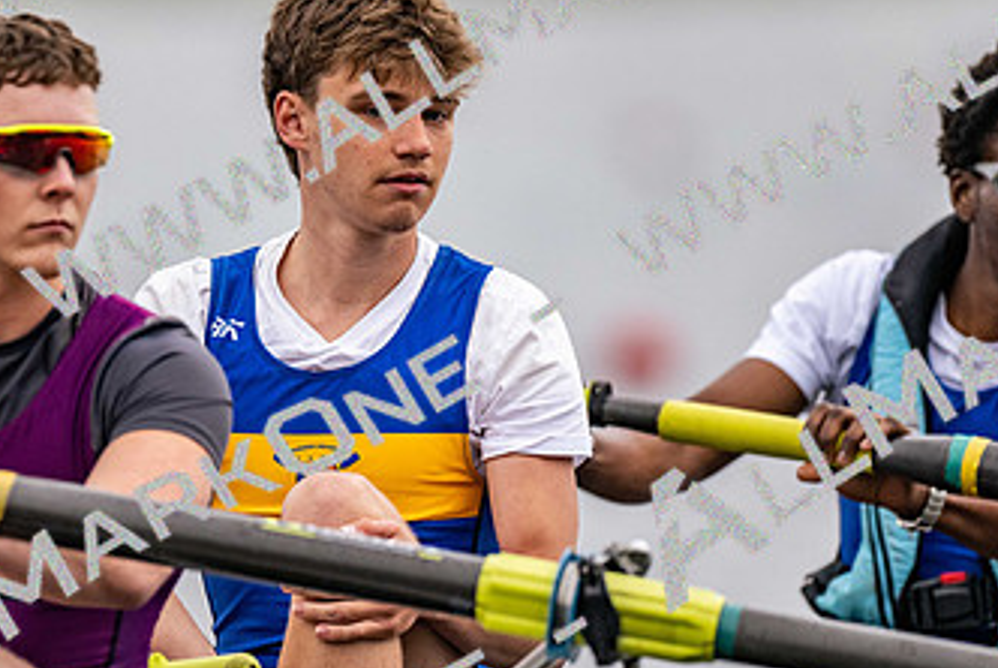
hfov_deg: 2.0
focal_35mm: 1048
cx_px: 394
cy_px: 326
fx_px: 29078
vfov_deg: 1.3
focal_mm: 600
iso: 900
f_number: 4
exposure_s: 1/2500
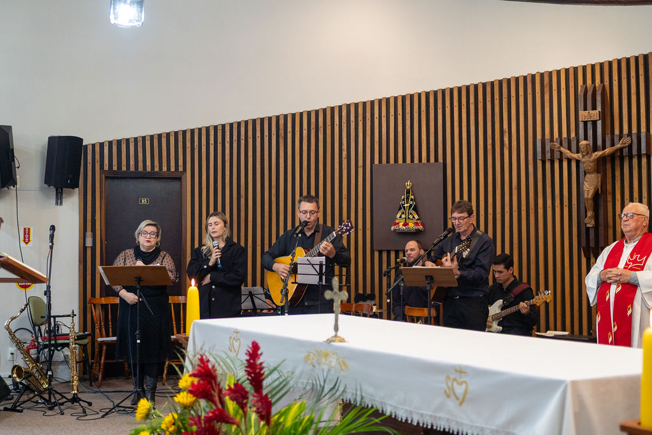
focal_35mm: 52
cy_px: 218
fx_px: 942
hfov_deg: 38.2
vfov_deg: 26.0
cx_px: 326
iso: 1000
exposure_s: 1/160
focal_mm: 35
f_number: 1.8
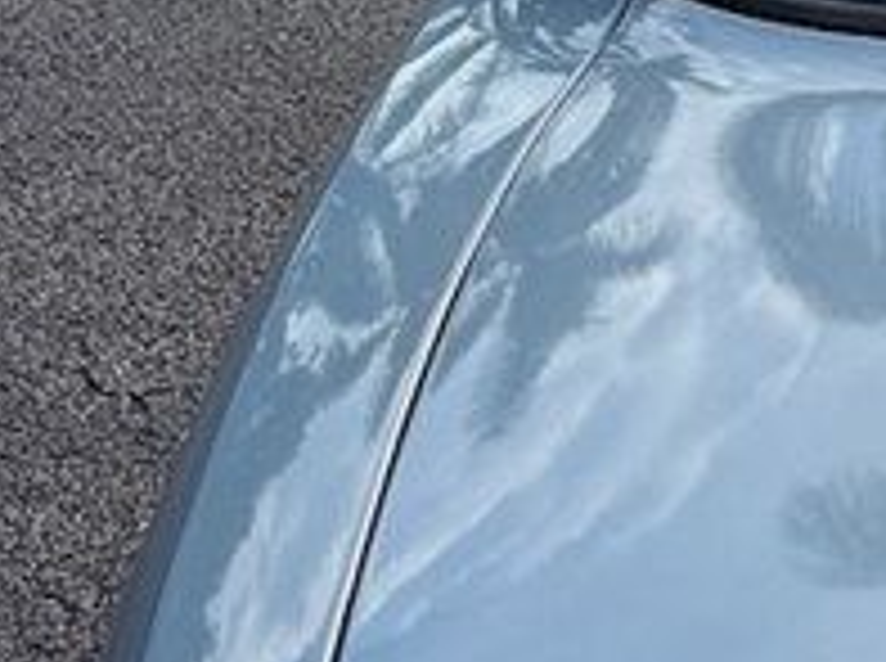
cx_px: 2055
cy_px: 986
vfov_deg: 11.4
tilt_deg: -40.6
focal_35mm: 125
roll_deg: -0.7
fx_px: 3194
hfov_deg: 12.7
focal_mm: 6.76
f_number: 1.78
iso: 80
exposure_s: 1/3021
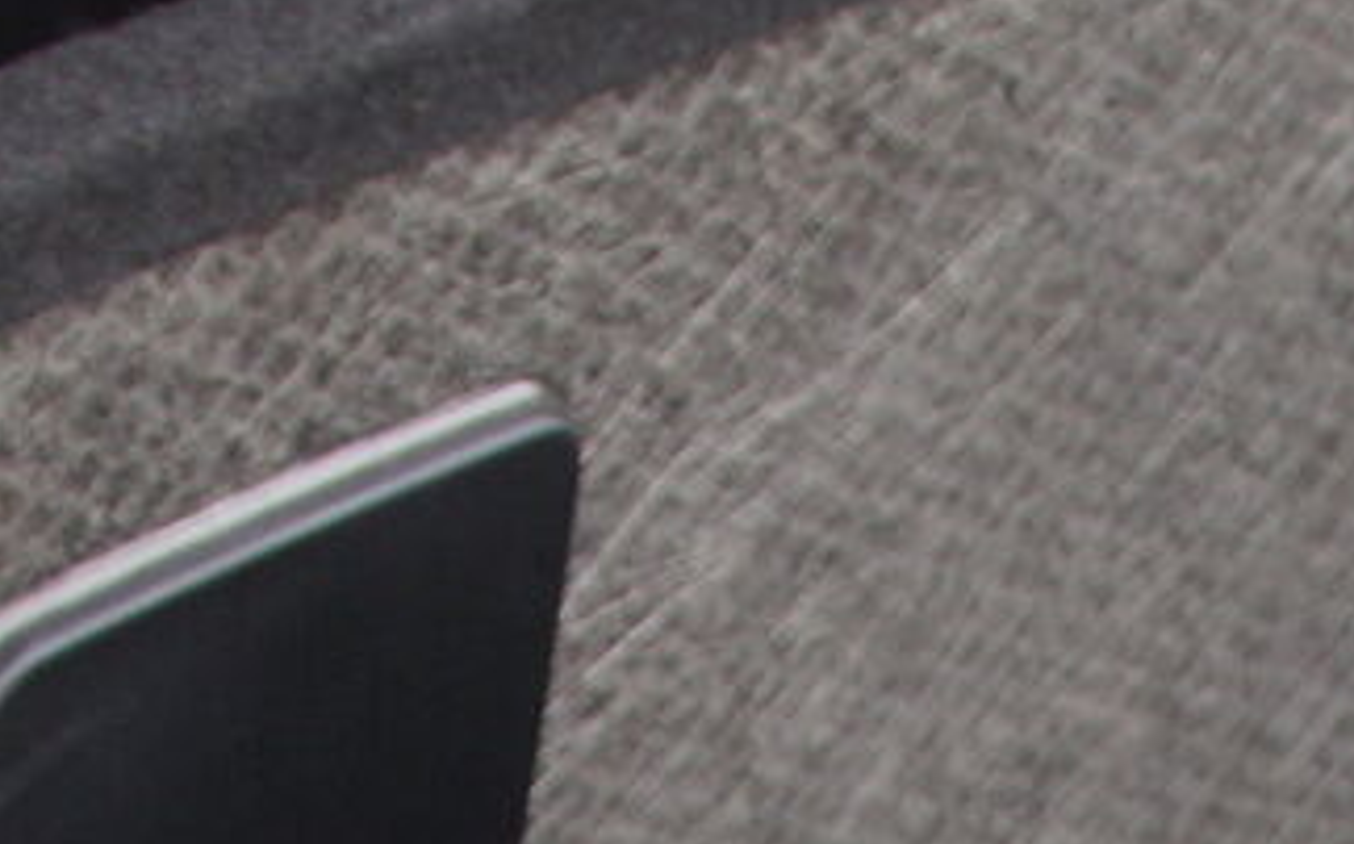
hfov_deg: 12.8
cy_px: 2352
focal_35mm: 163
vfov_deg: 7.3
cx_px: 1199
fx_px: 6011
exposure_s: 1/60
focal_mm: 18
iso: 200
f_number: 4
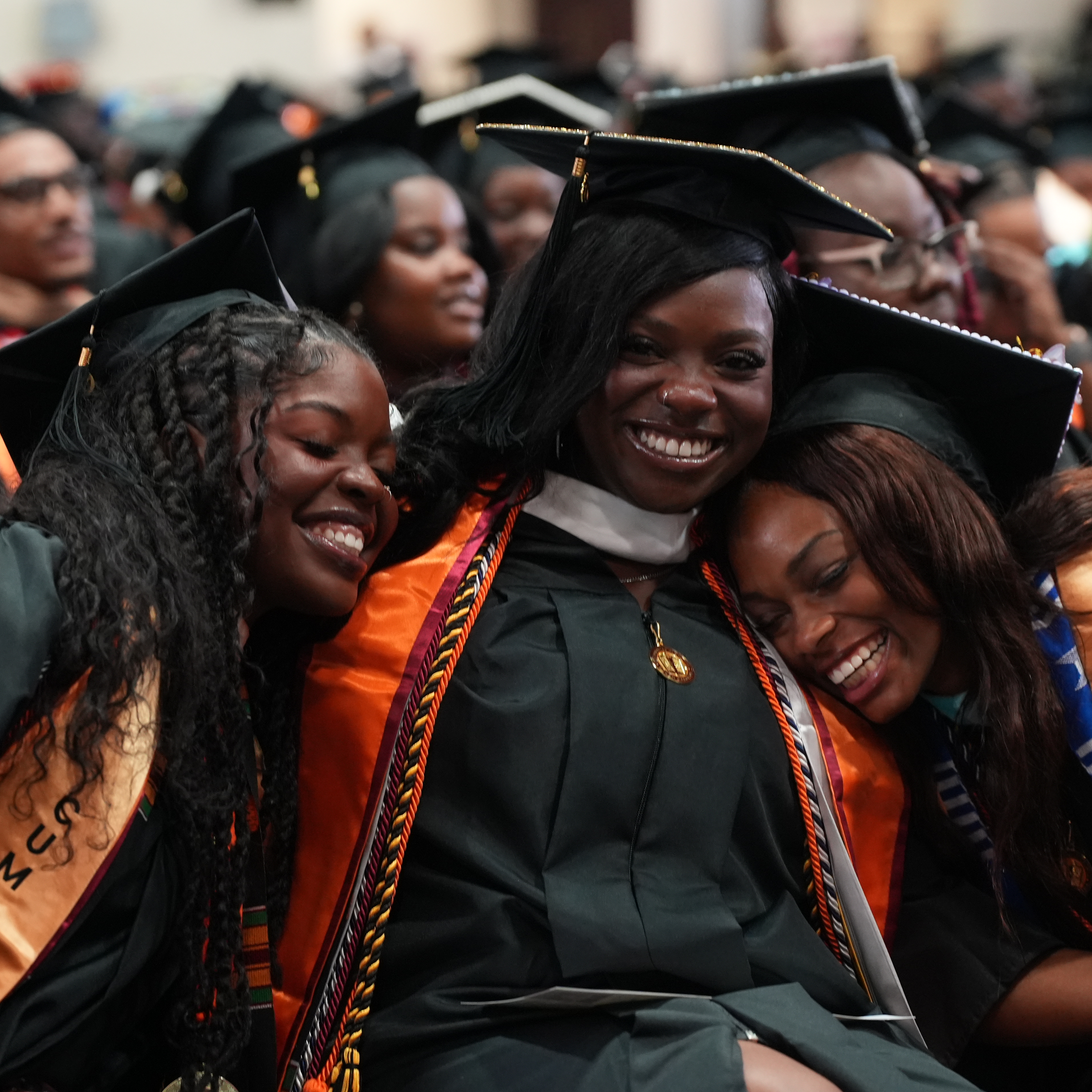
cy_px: 551
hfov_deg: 12.0
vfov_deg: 12.0
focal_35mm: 145
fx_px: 5175
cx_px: 553
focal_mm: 93
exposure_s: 1/200
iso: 3200
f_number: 3.2
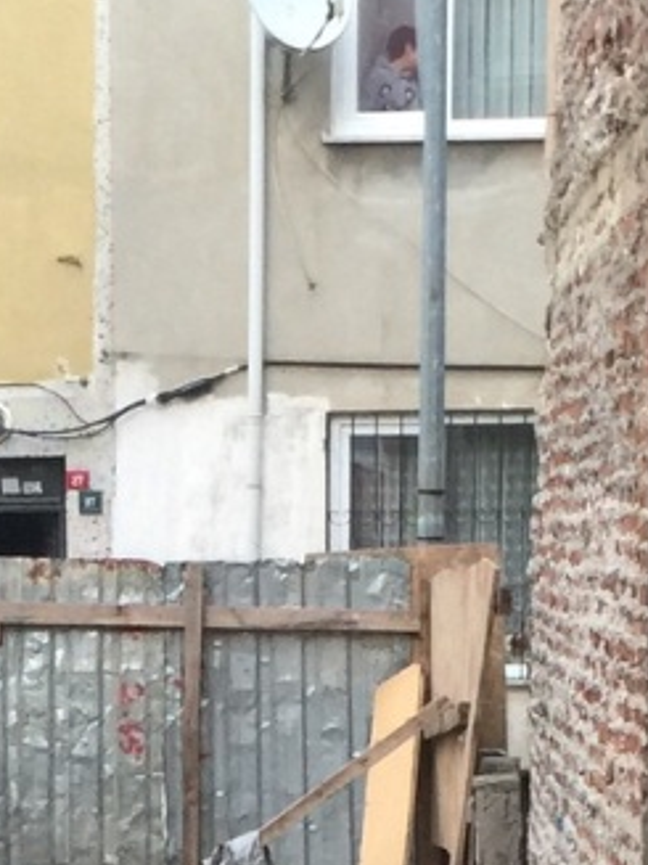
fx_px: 3547
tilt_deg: -12.9
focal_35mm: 142
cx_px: 153
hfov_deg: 10.4
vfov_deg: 13.0
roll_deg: +1.3
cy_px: 1389
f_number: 2.2
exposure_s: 1/33
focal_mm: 4.15
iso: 50
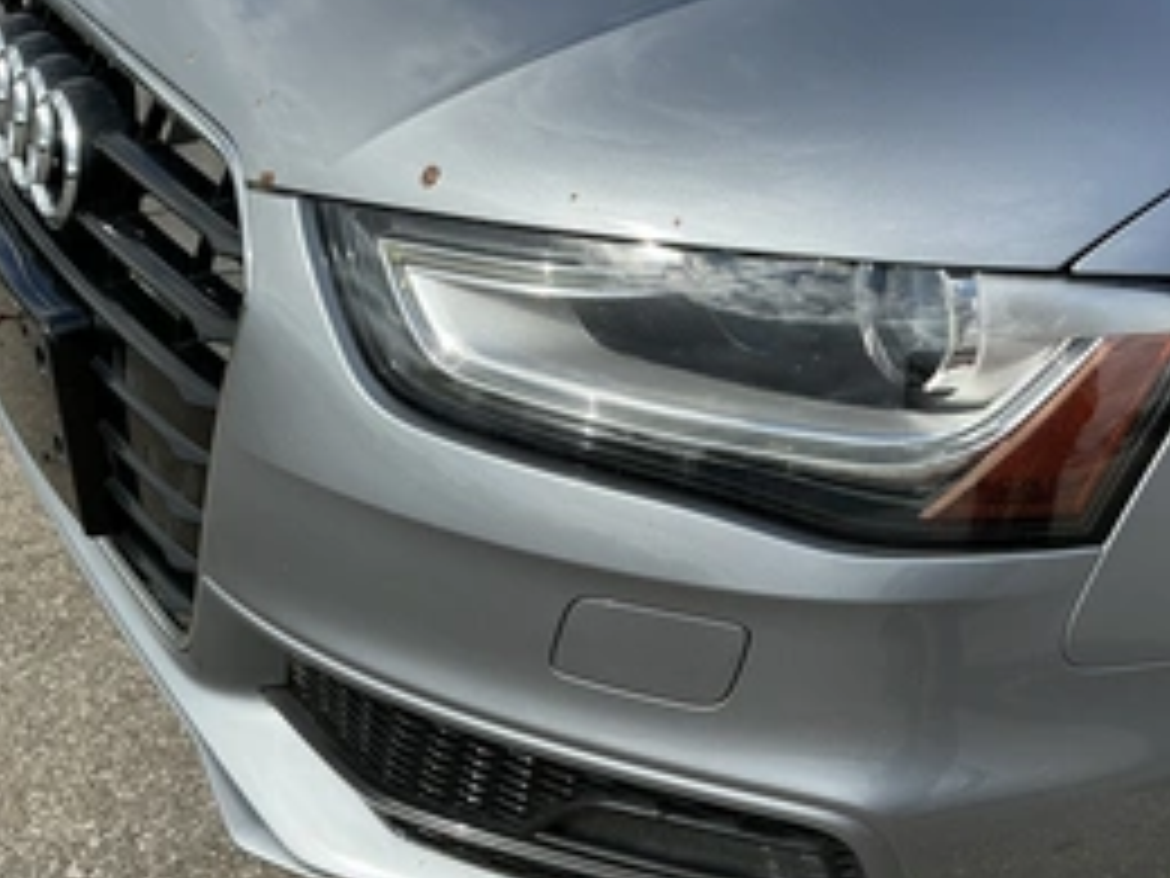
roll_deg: -6.8
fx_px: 1453
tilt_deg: -37.3
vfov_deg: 33.2
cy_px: 603
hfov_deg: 43.3
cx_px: 778
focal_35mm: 43
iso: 25
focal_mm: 3
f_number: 1.8
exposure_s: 1/1490
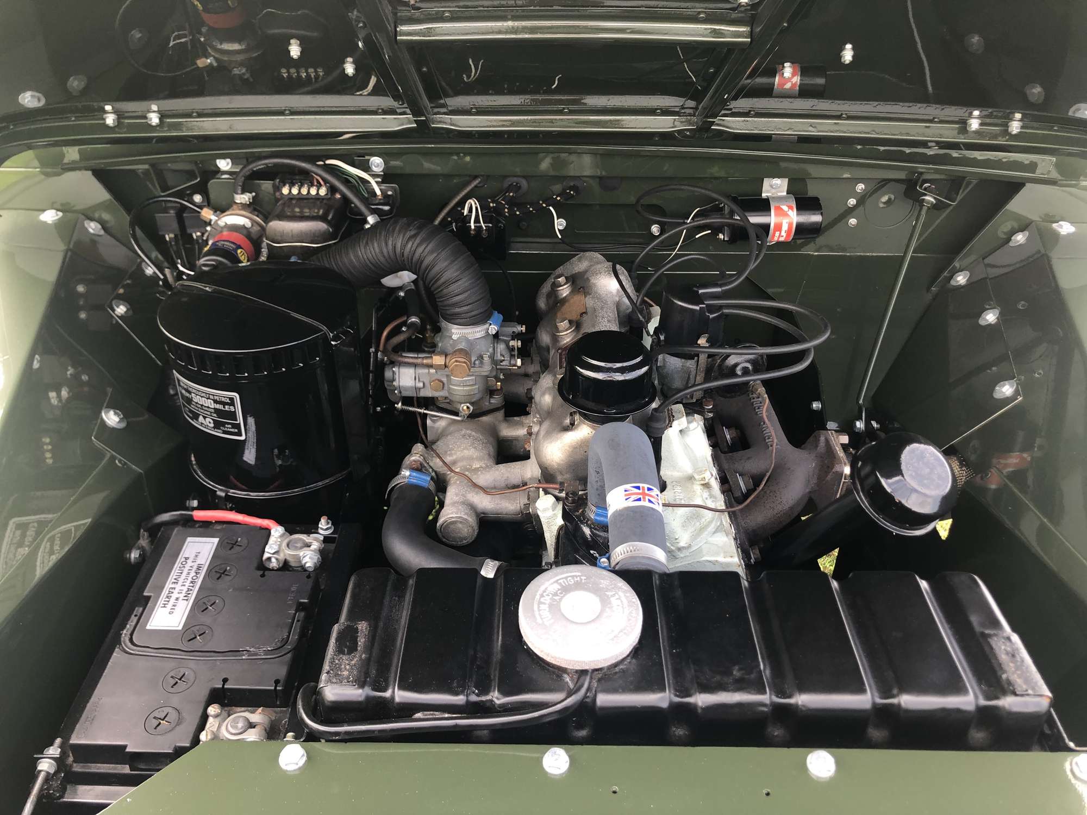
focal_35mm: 28
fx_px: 879
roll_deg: +0.4
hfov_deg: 63.4
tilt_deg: -32.9
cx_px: 544
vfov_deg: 49.7
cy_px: 408
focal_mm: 3.99
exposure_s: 1/98
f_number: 1.8
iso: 25
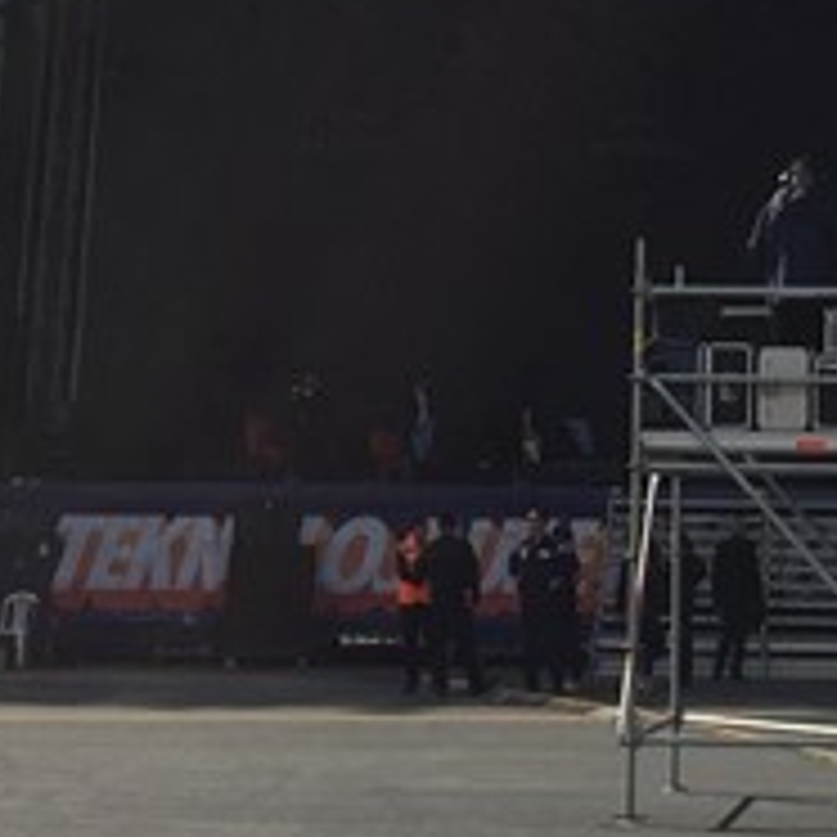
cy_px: -374
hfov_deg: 15.6
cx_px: 796
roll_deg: -2.9
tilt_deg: +17.3
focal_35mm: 110
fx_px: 3009
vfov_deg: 14.8
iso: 32
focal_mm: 4.15
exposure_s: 1/4950
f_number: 2.2
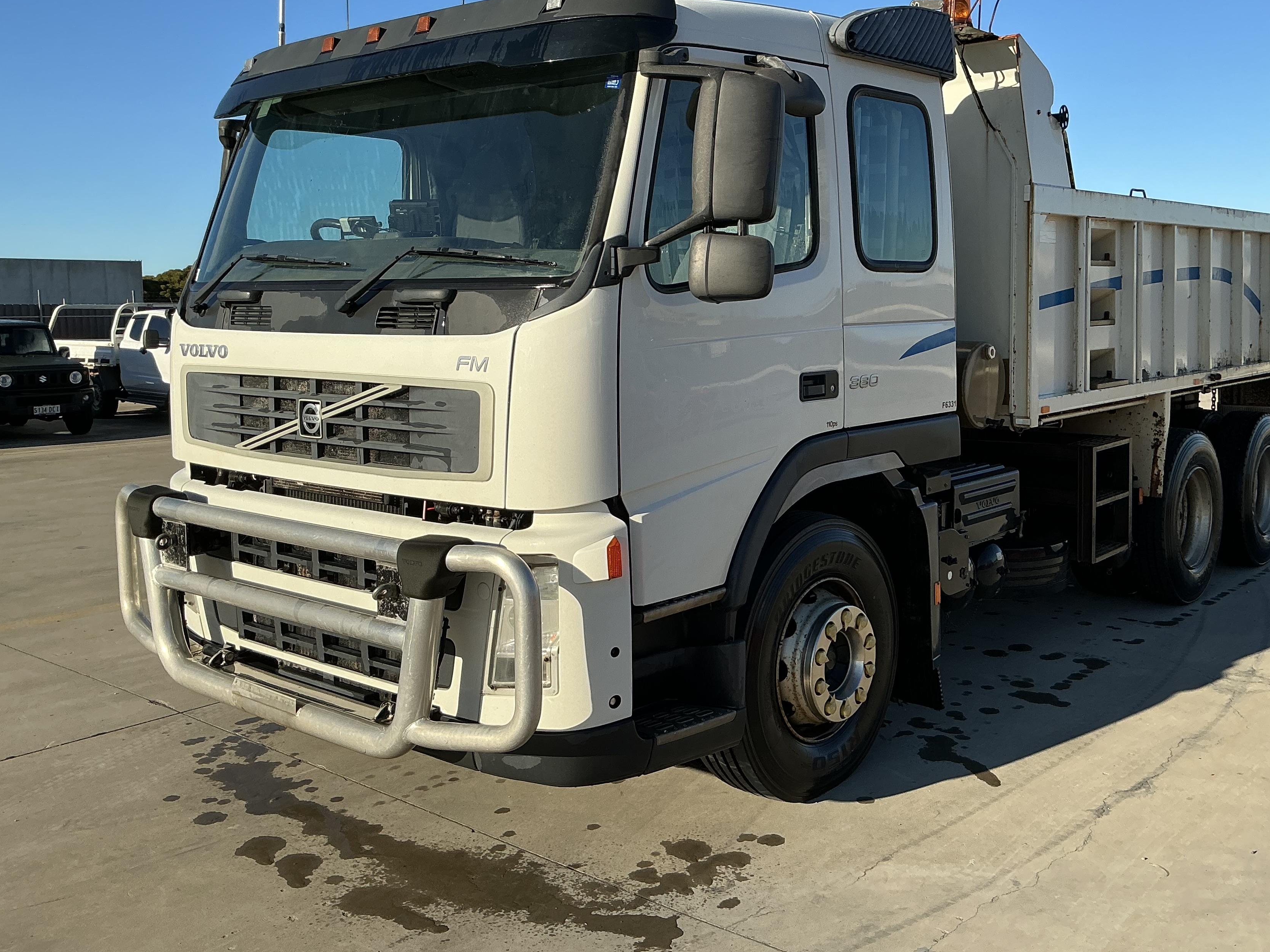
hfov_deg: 53.8
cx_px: 709
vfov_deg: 41.6
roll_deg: +1.6
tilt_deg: -2.3
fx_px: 1247
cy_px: 380
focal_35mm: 34
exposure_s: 1/1534
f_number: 1.8
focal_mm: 3
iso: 25
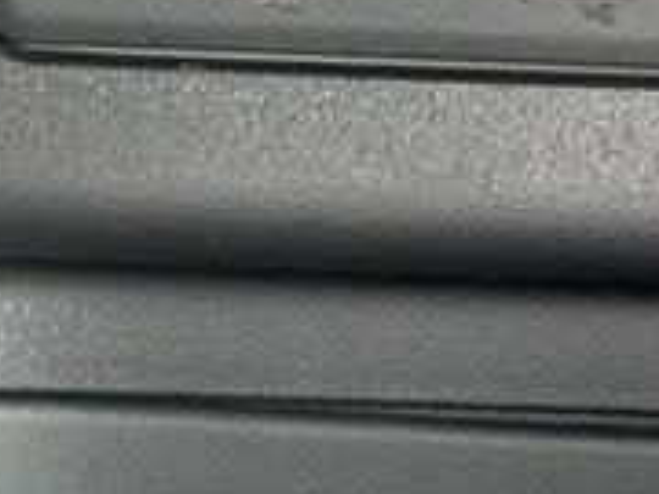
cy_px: -113
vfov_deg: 8.4
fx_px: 3313
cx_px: 820
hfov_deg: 11.1
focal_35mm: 174
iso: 1343
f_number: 1.68
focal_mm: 6.9
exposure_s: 1/143
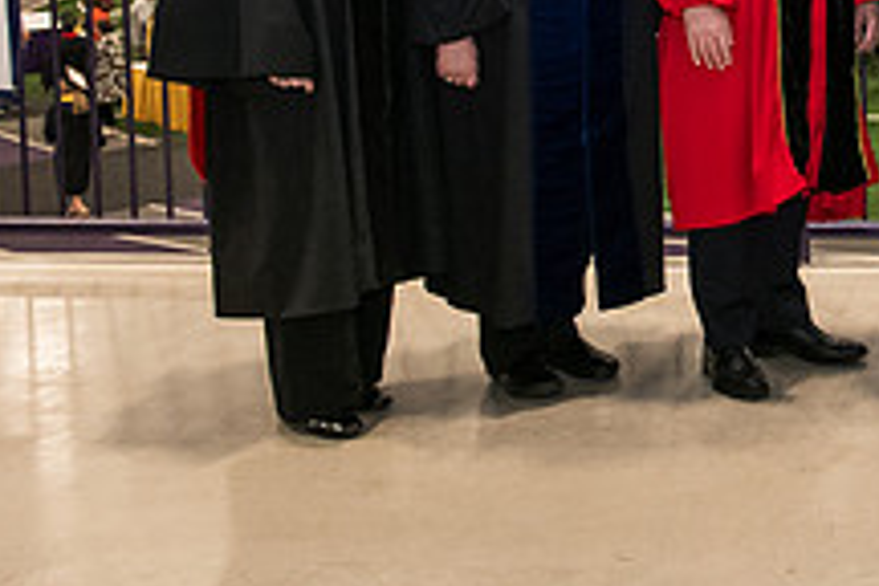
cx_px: 1042
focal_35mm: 78
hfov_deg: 23.8
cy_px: -75
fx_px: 1904
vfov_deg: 16.9
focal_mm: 29
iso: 2500
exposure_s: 1/200
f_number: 4.5
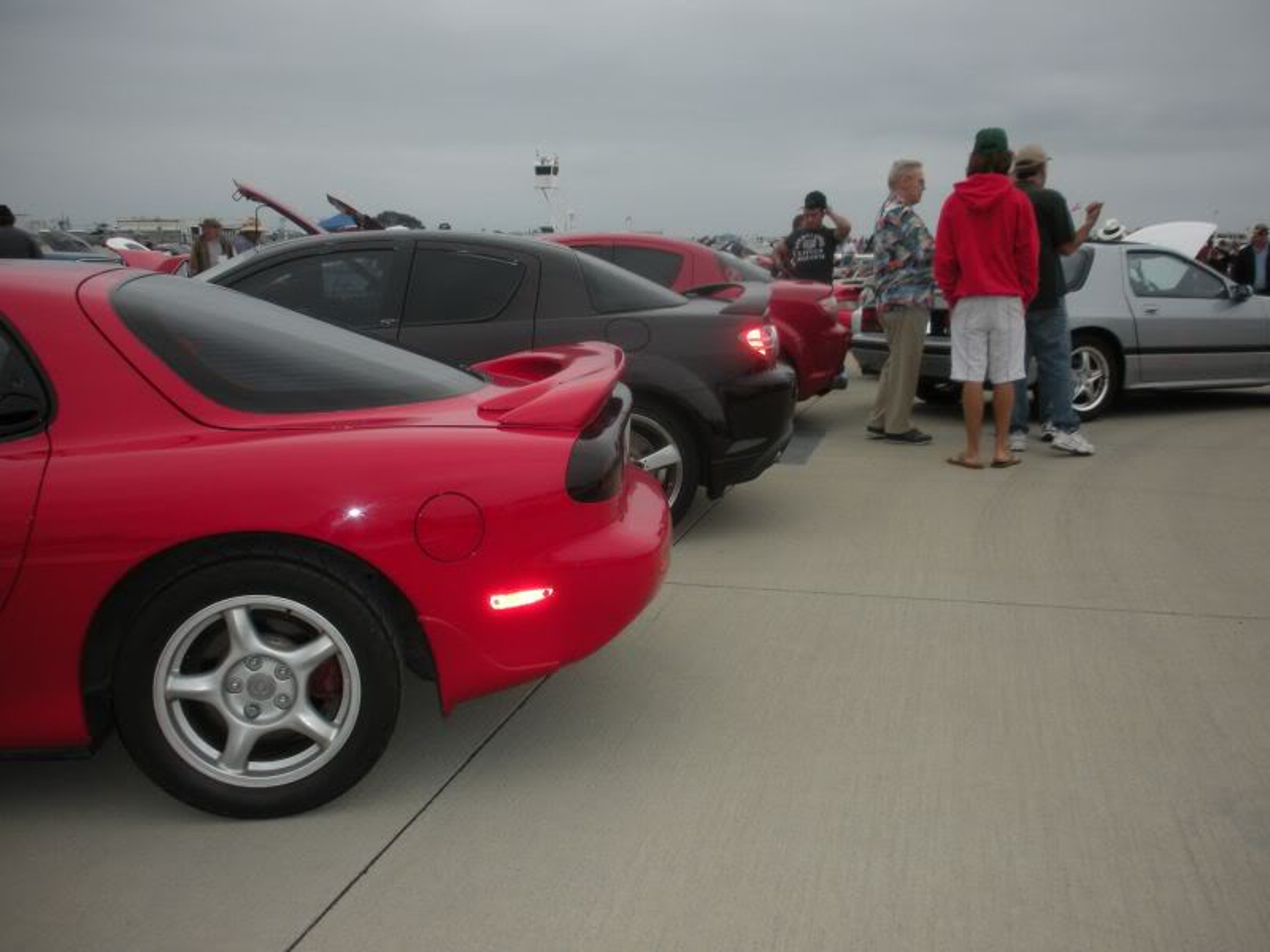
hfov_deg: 52.6
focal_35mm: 35
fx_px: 1284
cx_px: 635
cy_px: 476
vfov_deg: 40.7
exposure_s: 1/724
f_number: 3.5
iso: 92
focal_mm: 6.3
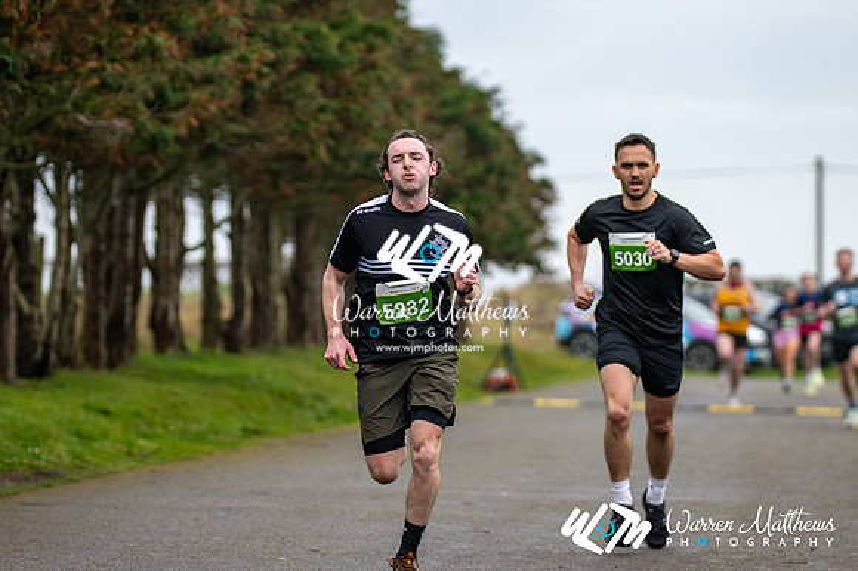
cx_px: 429
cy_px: 286
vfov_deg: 6.3
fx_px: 5169
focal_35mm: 217
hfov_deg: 9.5
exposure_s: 1/1600
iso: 280
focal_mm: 145
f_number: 2.8
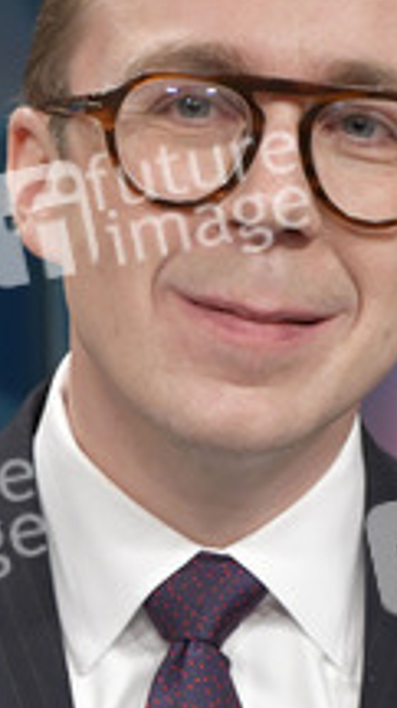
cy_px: 374
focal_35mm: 97
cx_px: 236
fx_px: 1821
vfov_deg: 22.0
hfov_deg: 12.4
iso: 2500
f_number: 5.6
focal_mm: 50
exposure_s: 1/200
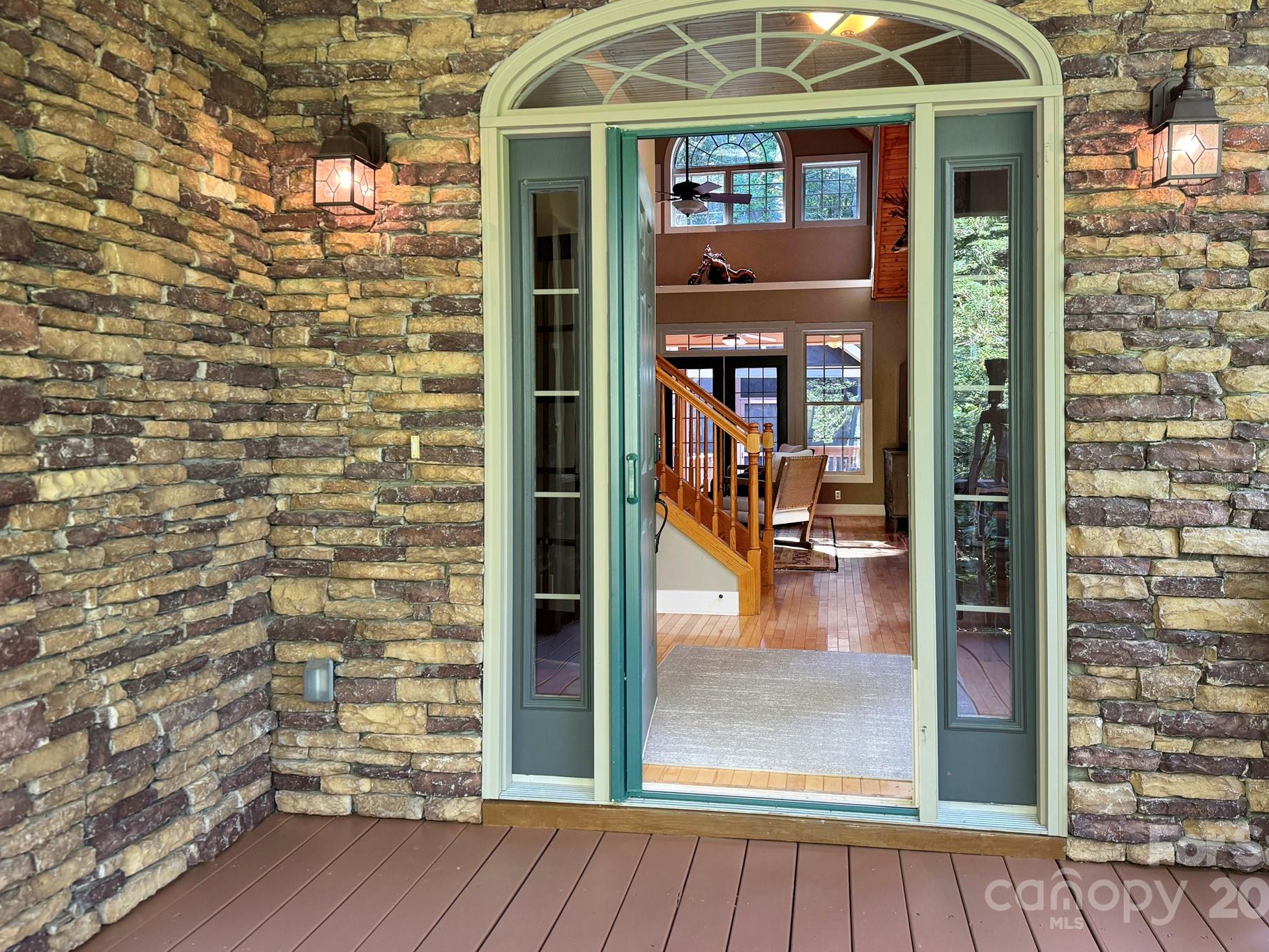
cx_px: 665
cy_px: 421
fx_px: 990
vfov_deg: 51.2
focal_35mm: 27
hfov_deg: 65.3
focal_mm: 6.76
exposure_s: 1/97
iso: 200
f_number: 1.78
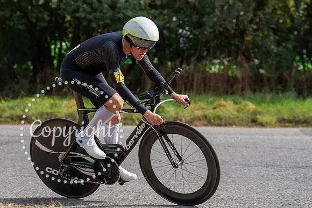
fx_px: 1010
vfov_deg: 11.8
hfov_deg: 17.5
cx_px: 110
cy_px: 73
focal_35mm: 117
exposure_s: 1/1000
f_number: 4
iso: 125
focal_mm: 90
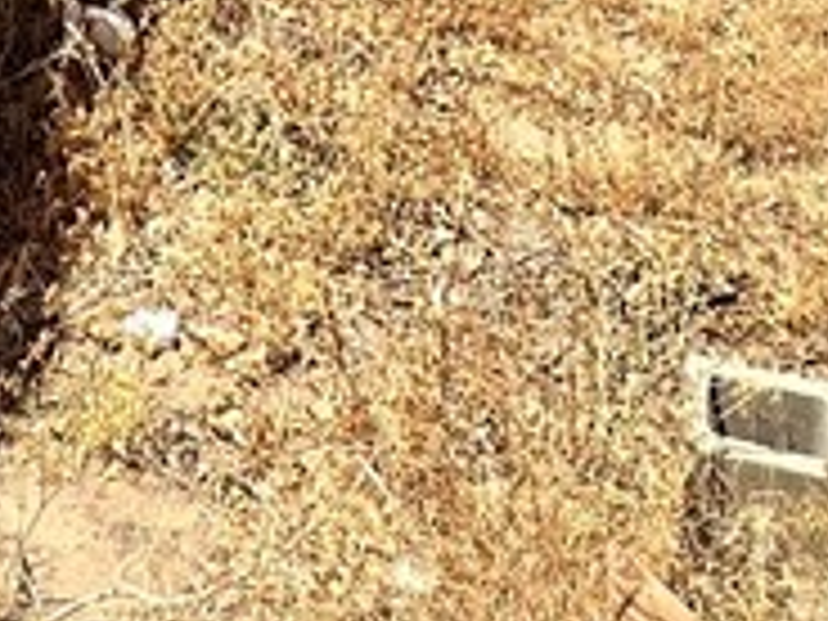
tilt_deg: -0.6
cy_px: -918
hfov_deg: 24.7
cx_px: 189
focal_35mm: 78
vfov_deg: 13.3
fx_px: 1866
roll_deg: -2.6
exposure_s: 1/1715
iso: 50
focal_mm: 2.22
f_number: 2.2
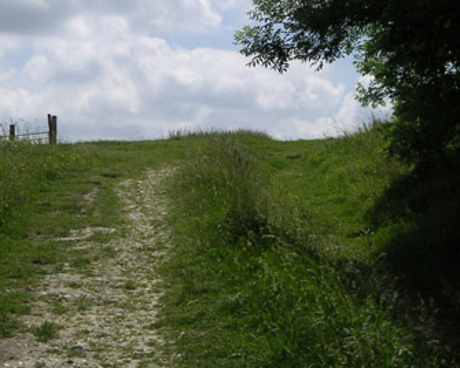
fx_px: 980
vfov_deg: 21.0
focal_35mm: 72
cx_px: 119
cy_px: 78
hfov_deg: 26.1
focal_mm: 6
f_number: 6.7
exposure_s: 1/350
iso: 50
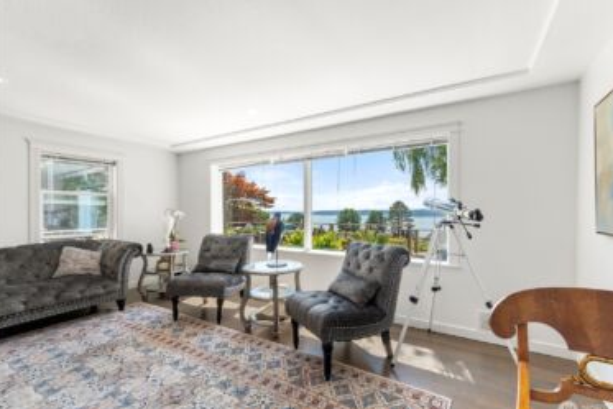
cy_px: 206
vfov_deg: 77.4
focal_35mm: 15
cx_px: 324
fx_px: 256
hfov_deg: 100.3
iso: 800
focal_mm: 14
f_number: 7.1
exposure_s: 1/2500
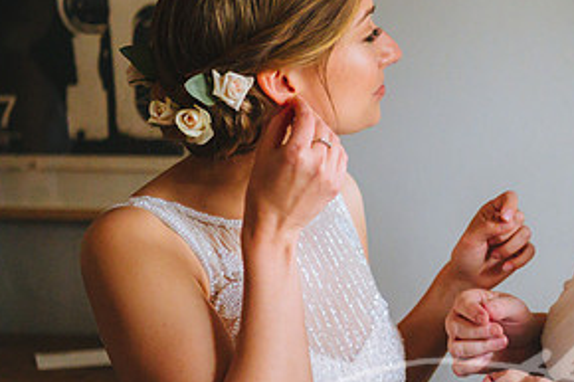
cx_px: 513
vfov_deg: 13.1
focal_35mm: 104
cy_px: 214
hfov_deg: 19.3
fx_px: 1657
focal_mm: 52
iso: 6400
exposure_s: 1/1600
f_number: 2.8
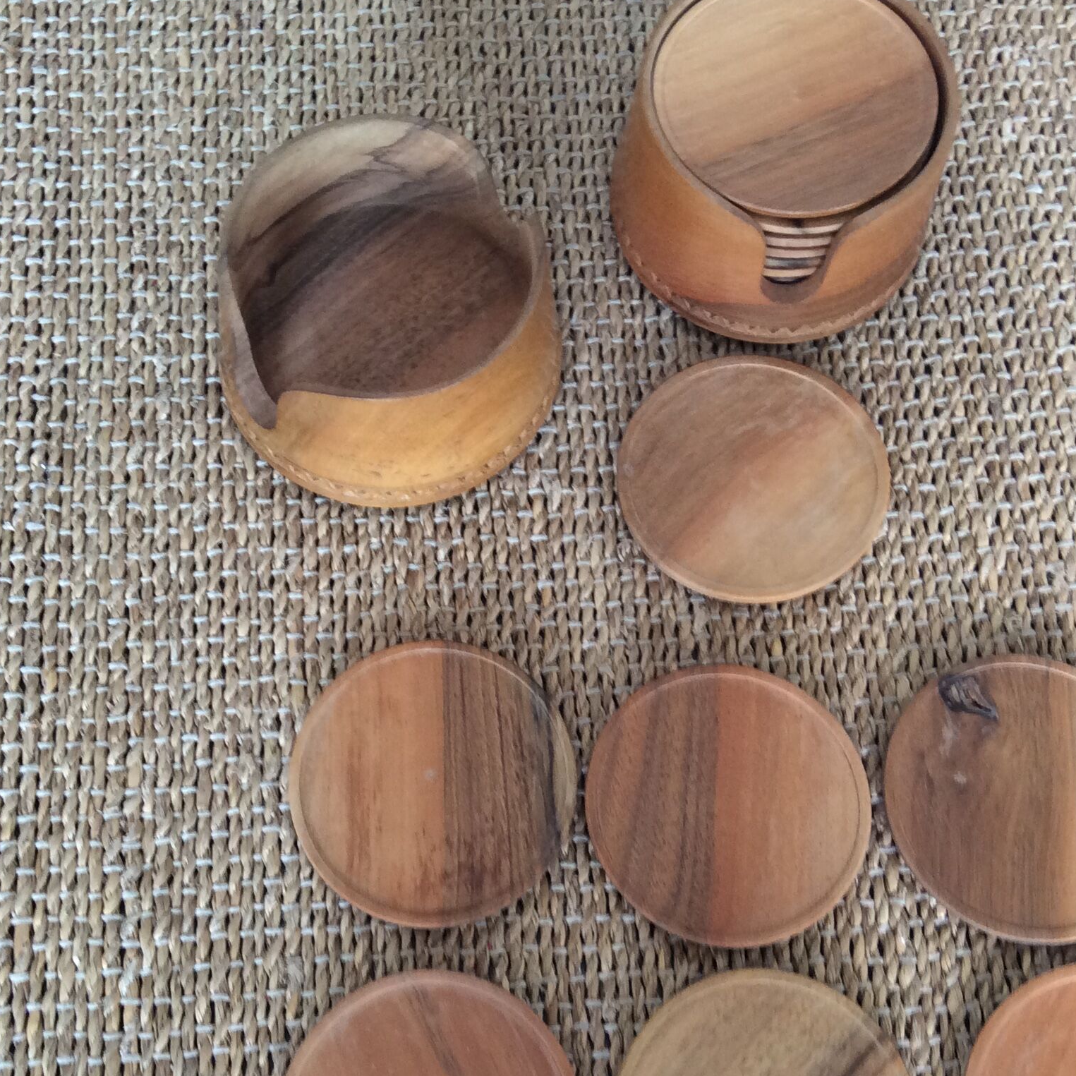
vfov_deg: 35.3
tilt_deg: -71.5
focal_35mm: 48
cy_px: 632
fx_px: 1688
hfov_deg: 35.3
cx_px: 499
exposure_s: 1/24
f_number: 2.4
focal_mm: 3.3
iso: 64
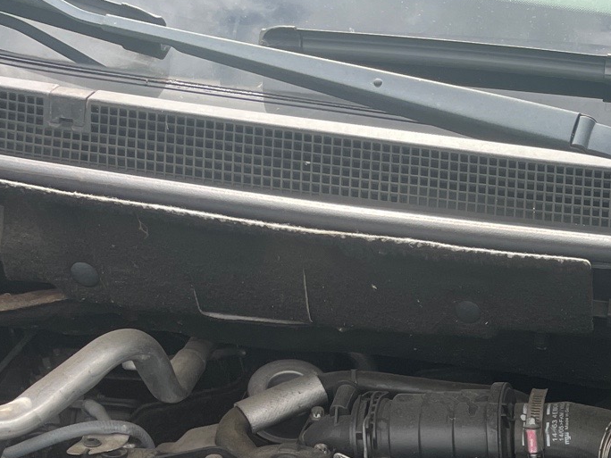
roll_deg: -9.6
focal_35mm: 73
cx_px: 809
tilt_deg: -41.0
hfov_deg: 23.4
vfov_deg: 18.6
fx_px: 1289
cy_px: 617
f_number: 1.6
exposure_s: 1/467
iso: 32
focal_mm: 4.2
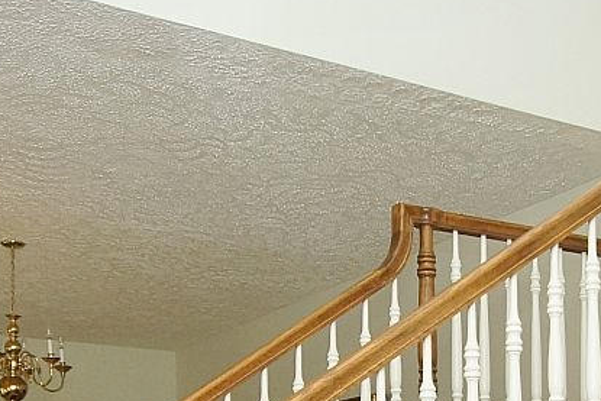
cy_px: 525
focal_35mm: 65
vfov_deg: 19.3
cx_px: 447
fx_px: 1085
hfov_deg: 30.5
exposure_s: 1/100
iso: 400
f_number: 3.5
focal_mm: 10
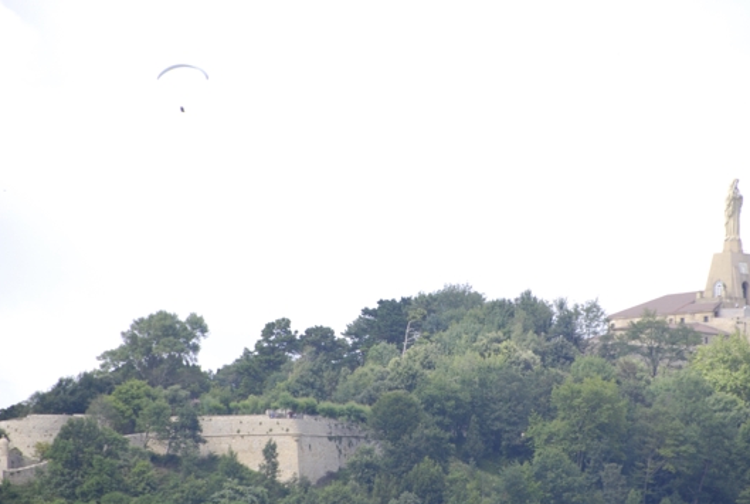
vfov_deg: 4.1
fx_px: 7097
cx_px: 421
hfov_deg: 6.0
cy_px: 265
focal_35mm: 340
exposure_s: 1/500
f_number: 5.6
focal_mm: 200
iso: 400
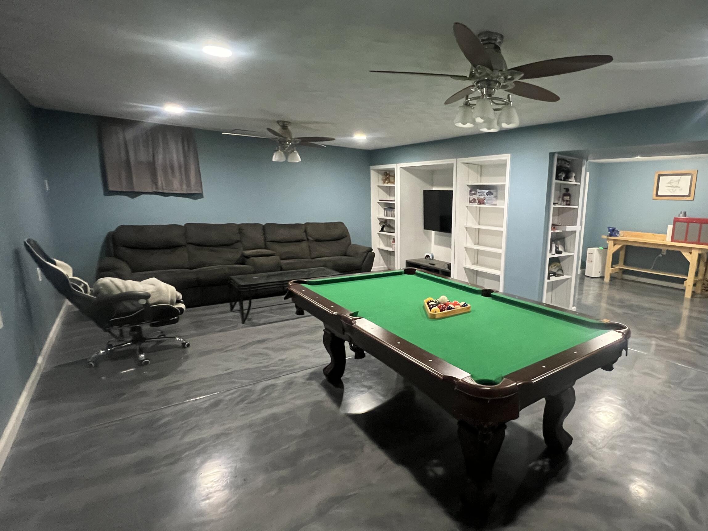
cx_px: 463
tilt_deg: -11.1
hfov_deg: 88.3
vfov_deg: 74.7
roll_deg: -2.3
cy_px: 273
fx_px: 348
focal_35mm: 17
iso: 800
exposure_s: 1/60
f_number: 1.8
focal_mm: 1.57
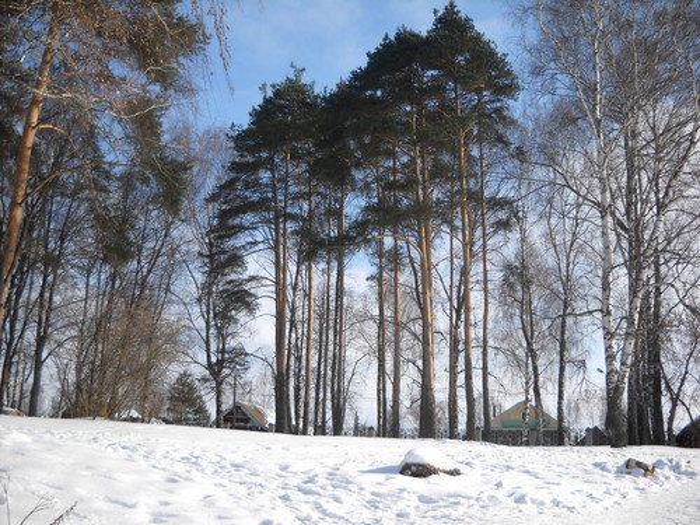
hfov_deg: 45.8
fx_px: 829
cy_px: 262
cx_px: 350
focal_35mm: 41
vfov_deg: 35.1
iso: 64
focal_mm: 6.72
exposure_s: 1/260
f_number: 5.5
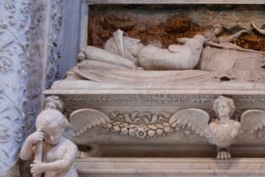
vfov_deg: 22.8
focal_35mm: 59
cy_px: 132
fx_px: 435
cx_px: 226
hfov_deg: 32.6
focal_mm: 22
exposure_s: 1/5
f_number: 3.8
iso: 400
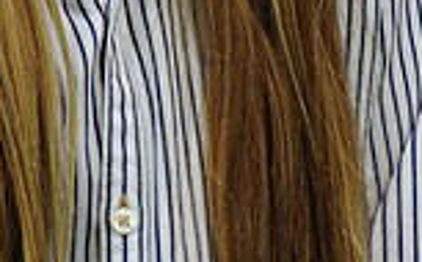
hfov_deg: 4.4
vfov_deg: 2.7
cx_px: 65
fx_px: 5464
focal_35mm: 476
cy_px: -472
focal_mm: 82
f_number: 4
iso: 640
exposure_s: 1/125
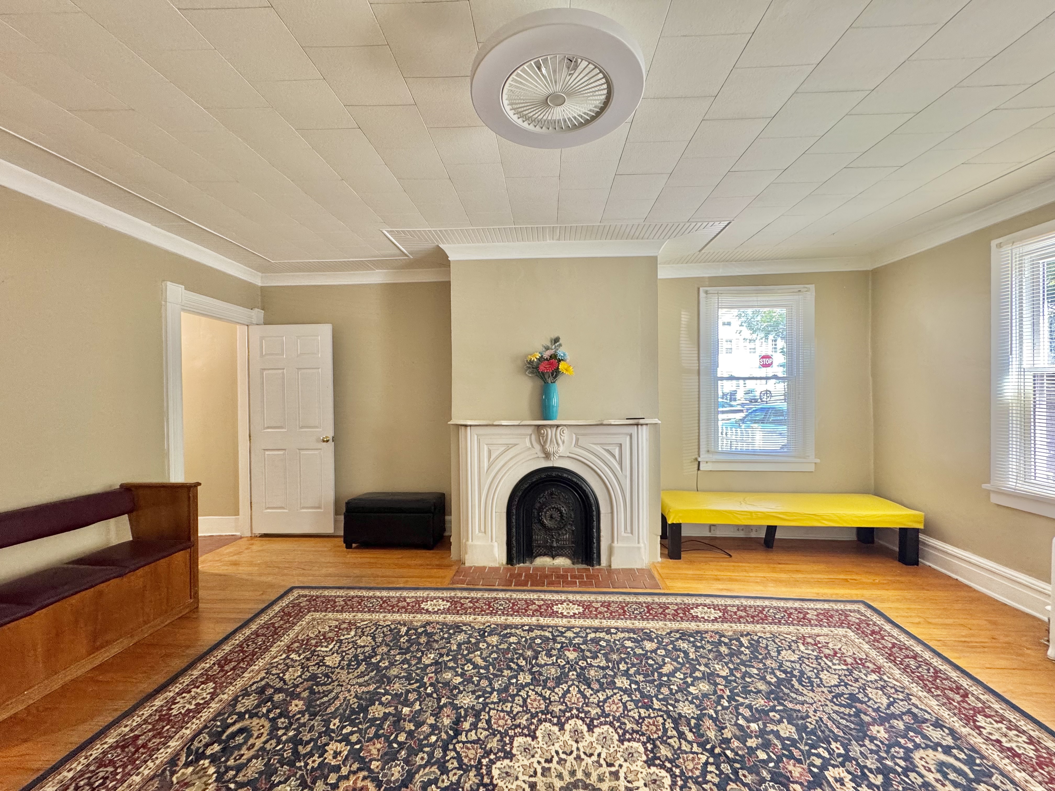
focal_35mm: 14
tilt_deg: +0.0
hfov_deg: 102.1
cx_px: 528
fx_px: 427
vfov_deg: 85.7
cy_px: 396
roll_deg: +0.5
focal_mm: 2.22
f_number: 2.2
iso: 200
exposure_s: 1/60
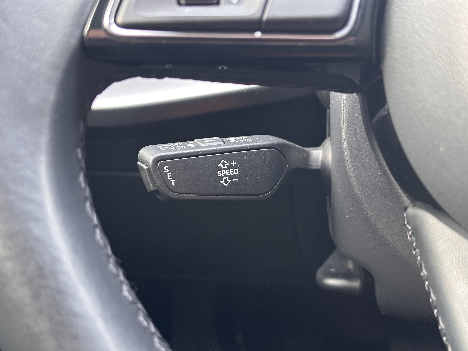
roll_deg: +1.4
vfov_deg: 30.3
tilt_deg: -24.3
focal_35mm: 48
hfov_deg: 39.7
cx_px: 234
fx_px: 649
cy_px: 176
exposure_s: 1/33
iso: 500
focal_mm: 6.86
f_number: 1.78
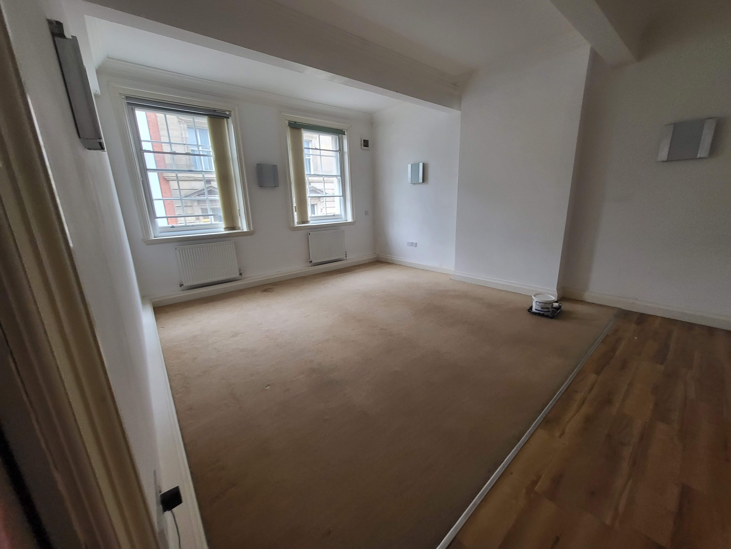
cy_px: 274
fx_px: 275
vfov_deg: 89.9
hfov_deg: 106.2
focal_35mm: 13
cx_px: 366
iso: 160
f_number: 2.2
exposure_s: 1/50
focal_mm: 1.74
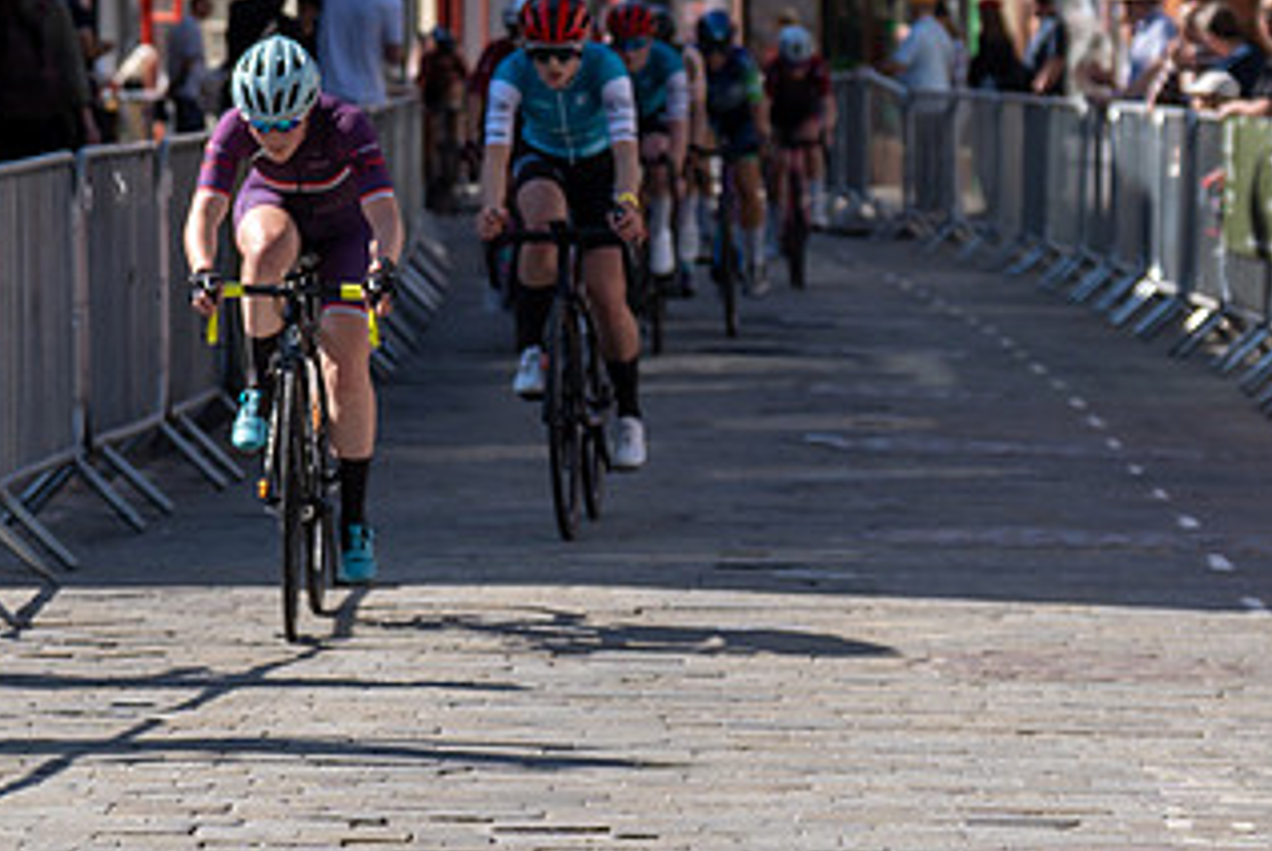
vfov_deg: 5.4
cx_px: 38
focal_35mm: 253
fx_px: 8947
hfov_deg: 8.1
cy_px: 149
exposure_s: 1/1000
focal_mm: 79
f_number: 3.5
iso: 100
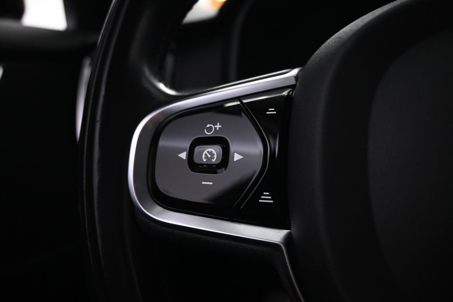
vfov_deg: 44.6
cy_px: 151
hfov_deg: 63.2
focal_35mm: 29
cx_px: 226
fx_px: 368
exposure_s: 1/15
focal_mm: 19.5
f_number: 3.8
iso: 1600
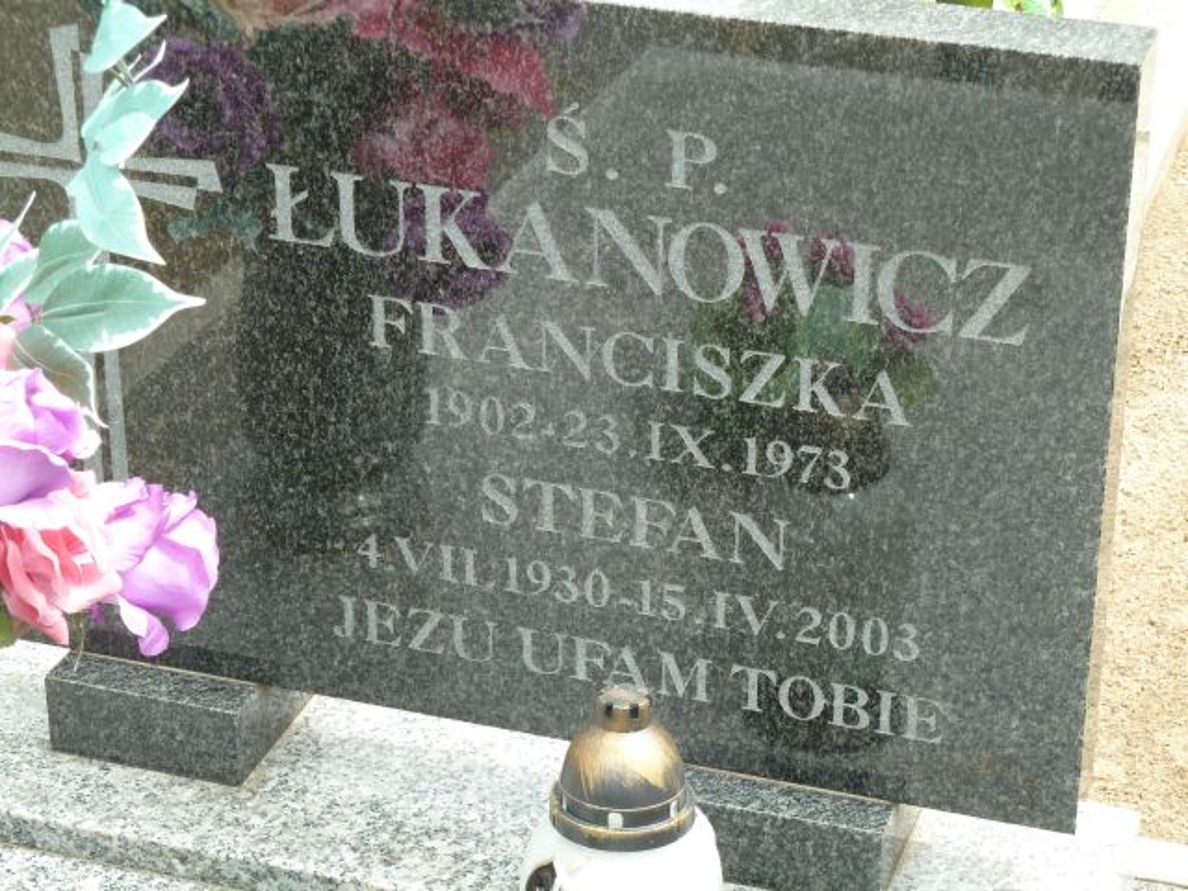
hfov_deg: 21.8
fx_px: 3089
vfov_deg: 16.4
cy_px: 446
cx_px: 594
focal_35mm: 90
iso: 80
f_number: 4.3
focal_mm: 14.7
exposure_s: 1/80
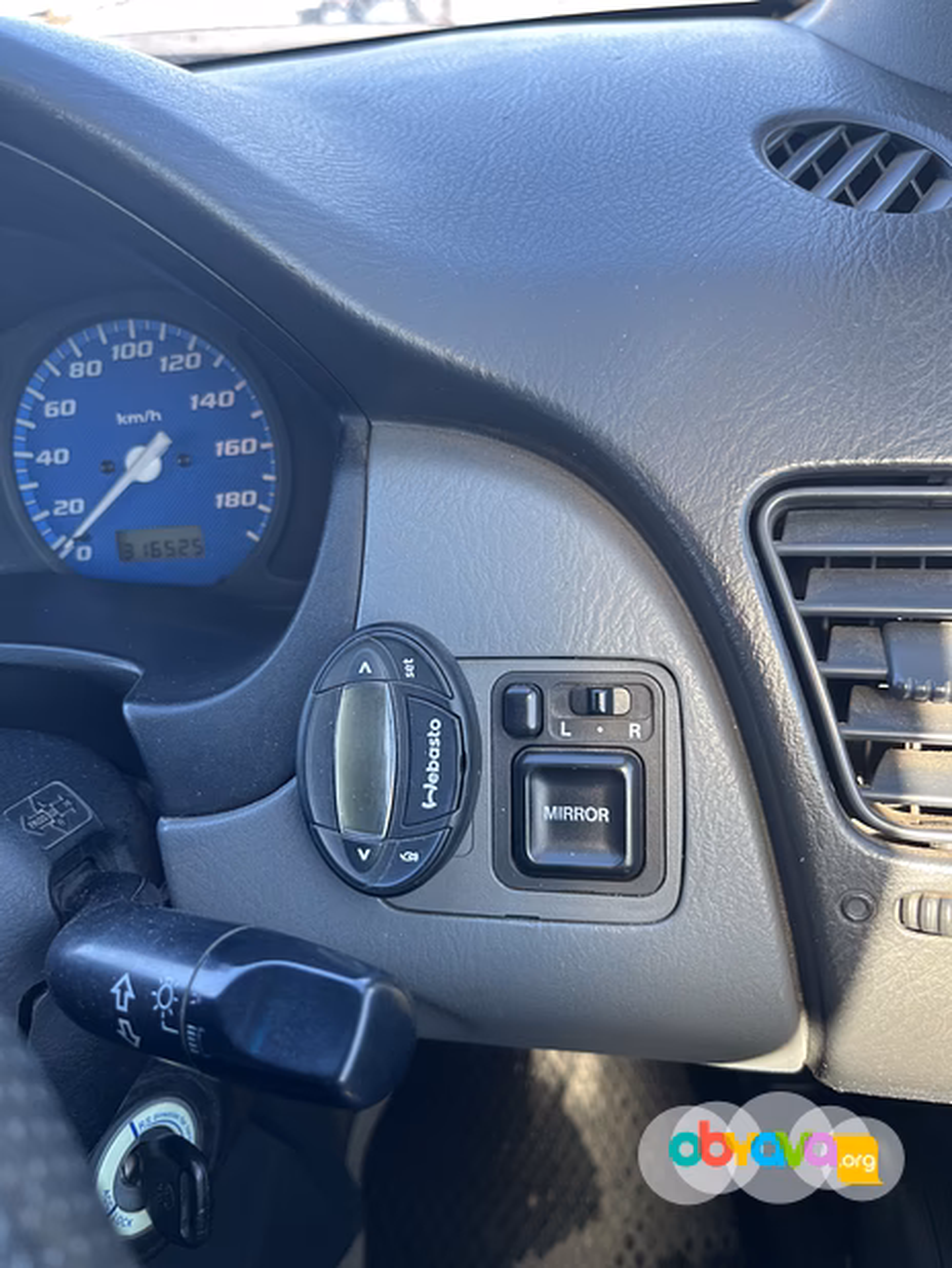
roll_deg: +15.5
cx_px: 476
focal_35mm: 26
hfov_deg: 53.1
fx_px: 953
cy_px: 634
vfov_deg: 67.3
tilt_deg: -34.2
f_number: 1.6
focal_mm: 5.1
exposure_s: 1/122
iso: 40
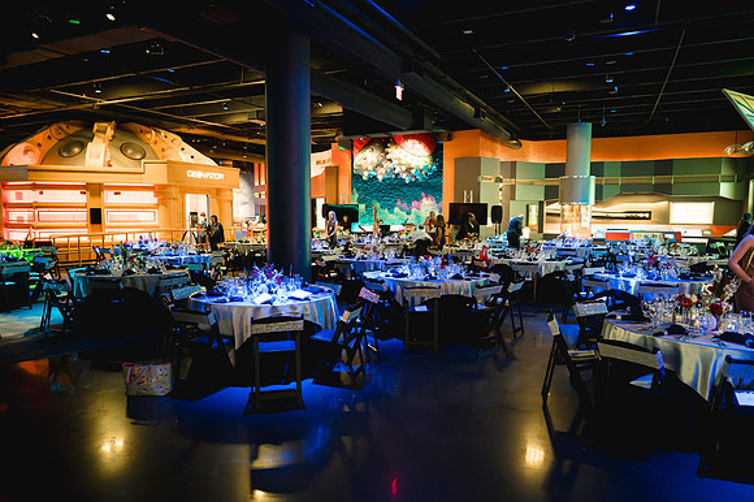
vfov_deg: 53.1
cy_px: 251
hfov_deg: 73.8
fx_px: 502
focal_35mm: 24
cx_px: 377
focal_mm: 24
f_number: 2.8
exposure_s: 1/200
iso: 10000
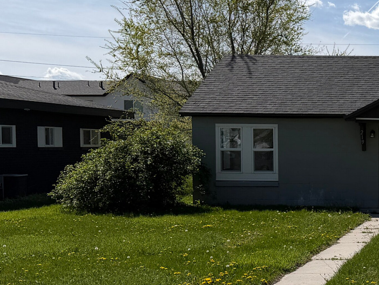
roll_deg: -0.8
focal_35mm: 70
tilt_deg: -3.7
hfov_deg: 25.1
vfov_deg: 21.0
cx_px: 452
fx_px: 767
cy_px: 182
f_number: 1.78
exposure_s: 1/8130
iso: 80
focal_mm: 6.76
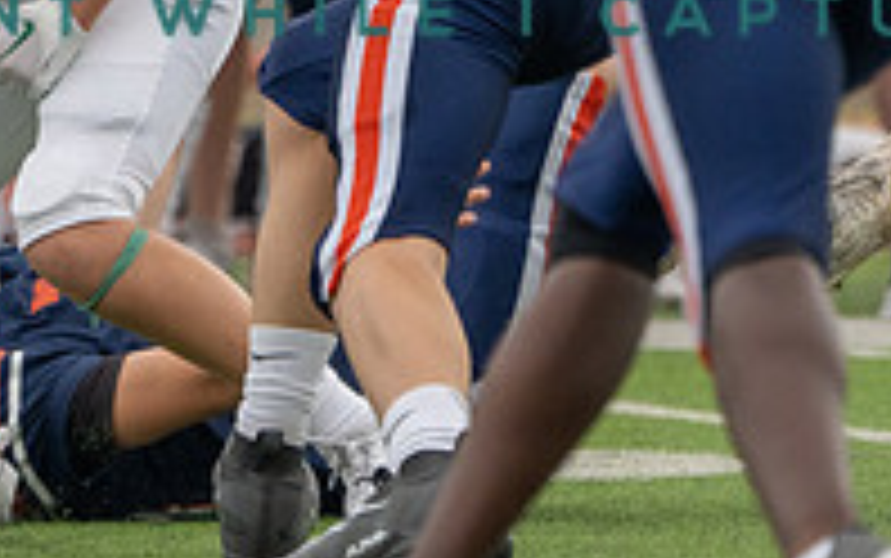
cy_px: -267
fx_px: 37830
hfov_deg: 1.3
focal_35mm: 1557
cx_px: 65
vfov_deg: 0.8
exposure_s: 1/1000
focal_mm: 385
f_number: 5.6
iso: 800
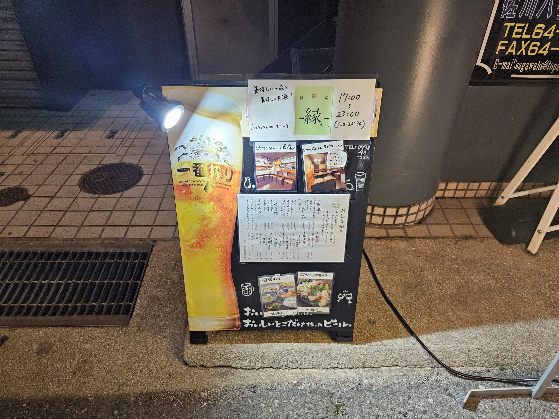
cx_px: 280
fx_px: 371
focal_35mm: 23
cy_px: 210
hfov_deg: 73.9
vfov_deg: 58.9
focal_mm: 5.4
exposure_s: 1/120
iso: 640
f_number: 1.8
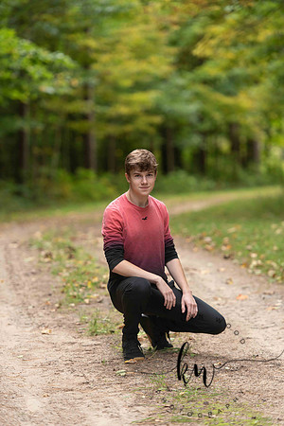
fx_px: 1834
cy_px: 213
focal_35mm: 155
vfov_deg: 13.2
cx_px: 142
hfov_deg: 8.9
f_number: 2.8
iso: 500
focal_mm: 155
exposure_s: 1/320
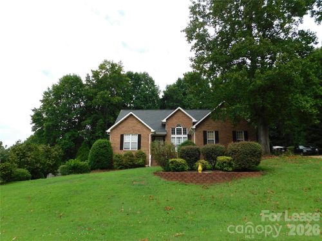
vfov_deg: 58.9
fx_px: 214
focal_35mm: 23
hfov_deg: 73.9
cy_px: 120
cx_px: 161
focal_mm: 4
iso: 125
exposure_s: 1/800
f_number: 3
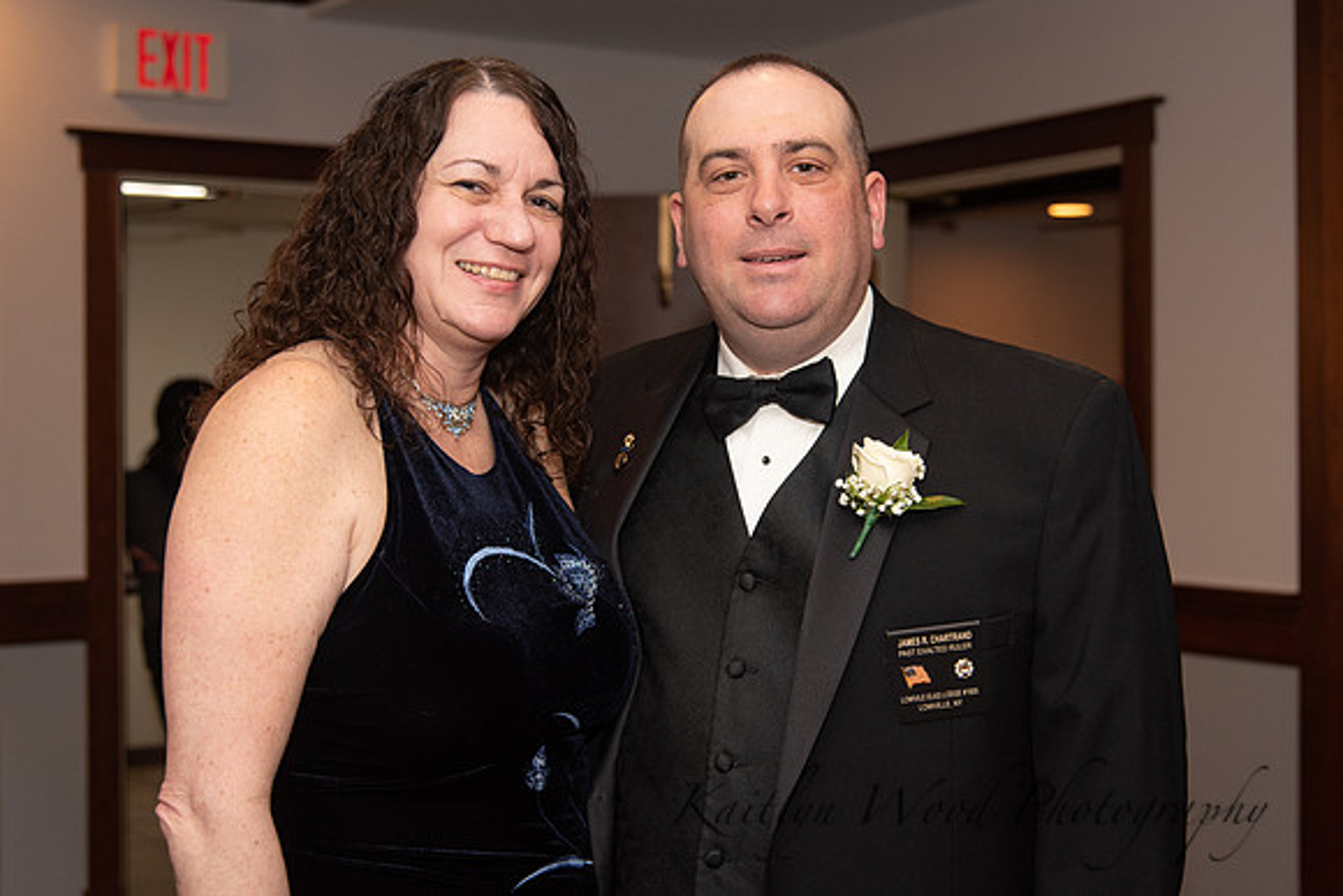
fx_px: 2076
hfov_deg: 35.8
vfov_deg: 24.3
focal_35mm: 56
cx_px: 747
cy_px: 408
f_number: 4
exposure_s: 1/200
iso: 800
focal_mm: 50
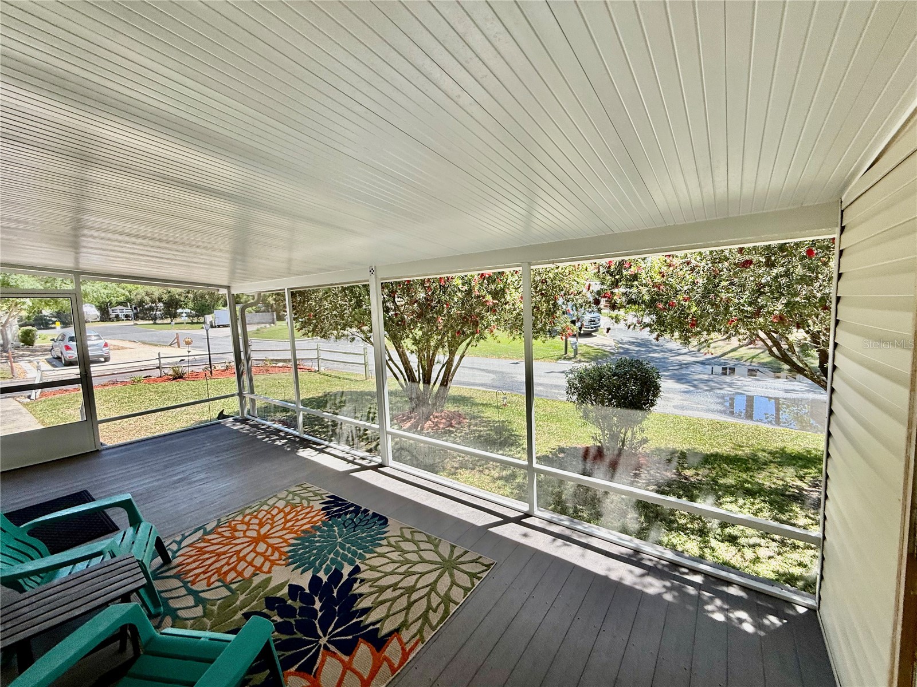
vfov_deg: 85.7
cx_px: 458
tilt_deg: -6.8
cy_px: 344
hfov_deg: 102.1
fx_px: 371
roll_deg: +2.9
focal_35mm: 14
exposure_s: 1/293
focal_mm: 2.22
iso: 50
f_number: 2.2
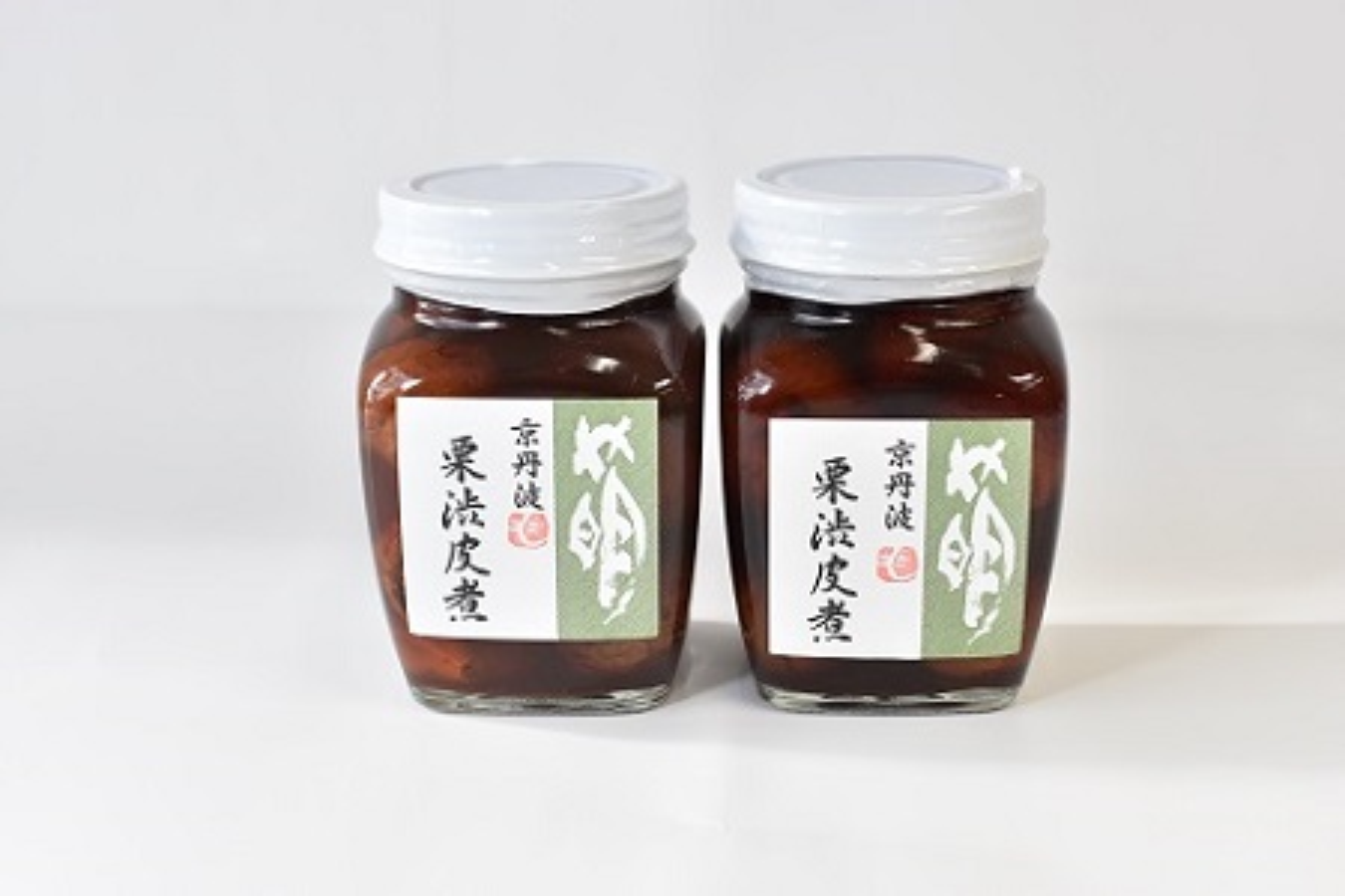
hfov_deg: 37.9
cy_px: 448
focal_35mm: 52
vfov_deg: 25.8
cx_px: 672
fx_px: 1961
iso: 400
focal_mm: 35
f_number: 5.6
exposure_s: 1/250
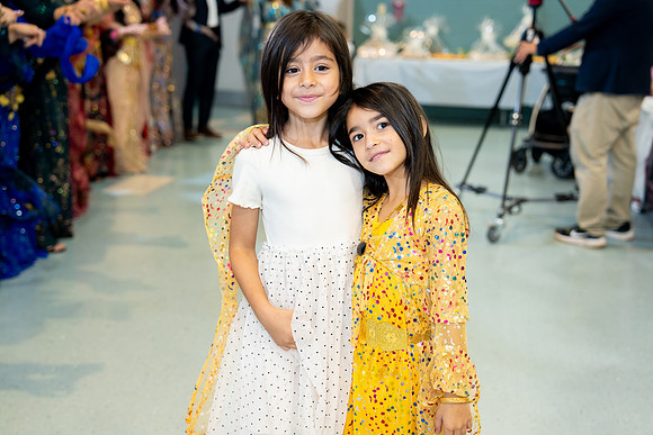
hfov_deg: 41.9
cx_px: 326
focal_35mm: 47
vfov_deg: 28.7
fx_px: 853
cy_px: 218
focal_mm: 47
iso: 800
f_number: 2.8
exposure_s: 1/160
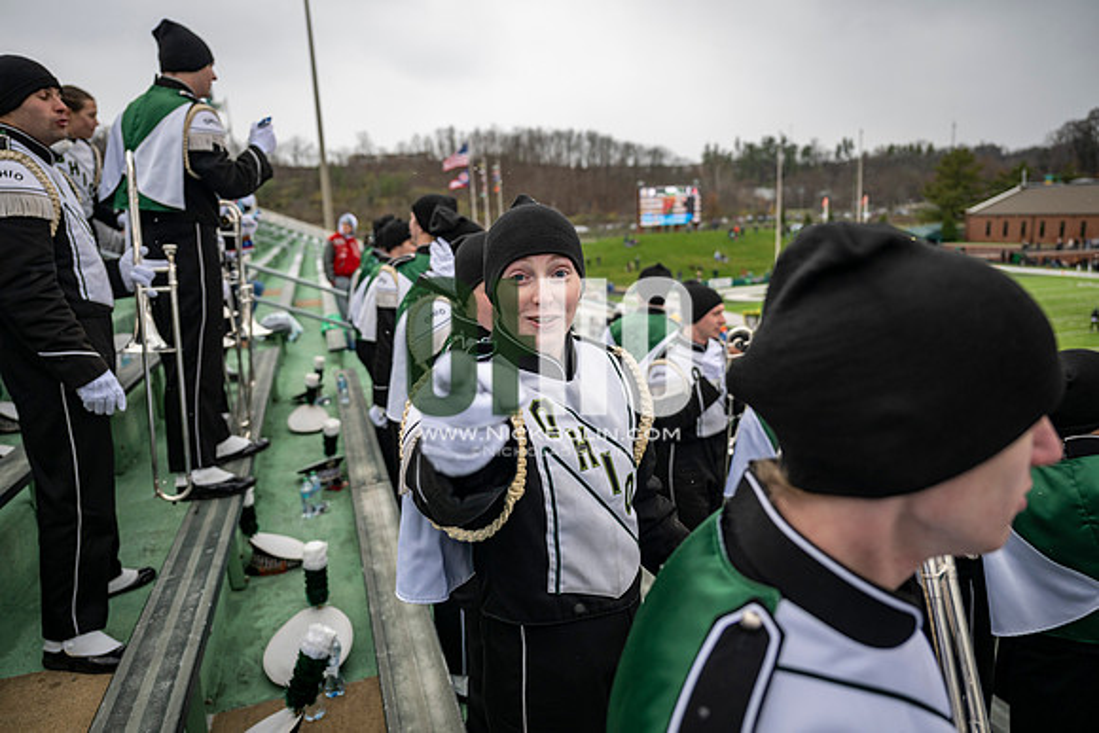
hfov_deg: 73.7
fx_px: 733
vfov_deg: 53.2
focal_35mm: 24
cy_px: 366
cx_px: 550
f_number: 2.8
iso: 160
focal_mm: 24
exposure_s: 1/500
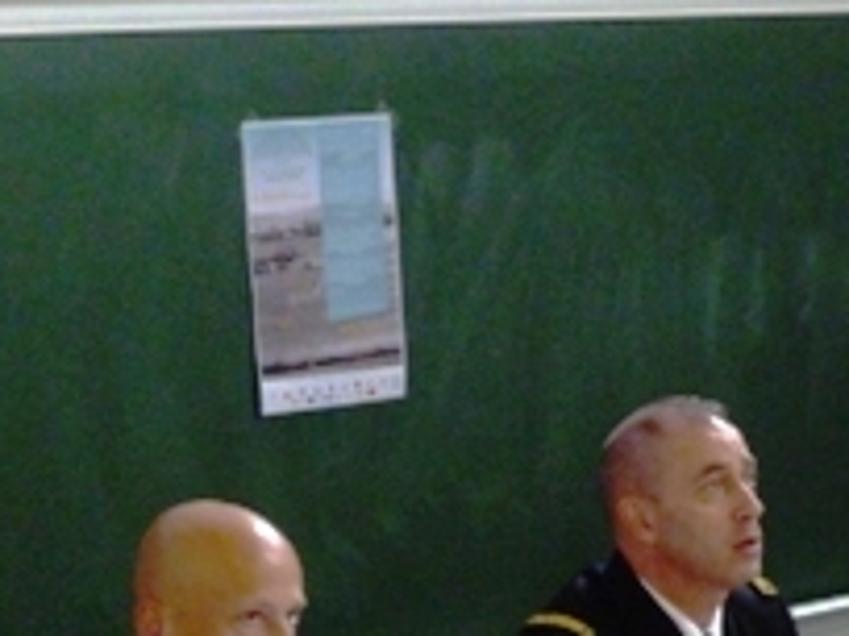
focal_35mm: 176
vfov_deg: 8.4
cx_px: 828
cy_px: 686
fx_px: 4317
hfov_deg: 11.1
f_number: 4.9
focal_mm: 14.2
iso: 800
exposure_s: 1/13
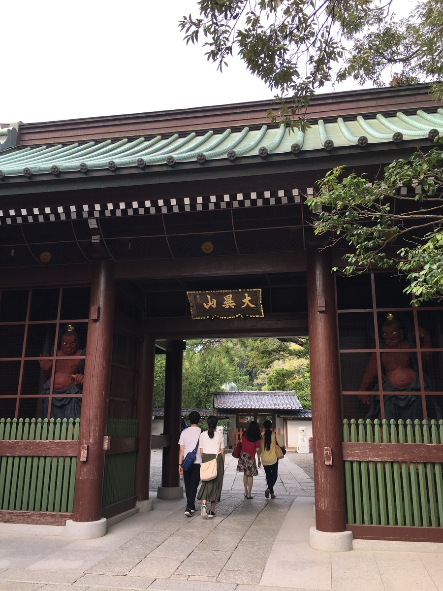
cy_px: 296
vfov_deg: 61.7
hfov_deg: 48.2
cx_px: 222
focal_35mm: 29
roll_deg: -2.1
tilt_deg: +13.2
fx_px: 495
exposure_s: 1/135
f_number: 2.2
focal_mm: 4.15
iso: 25
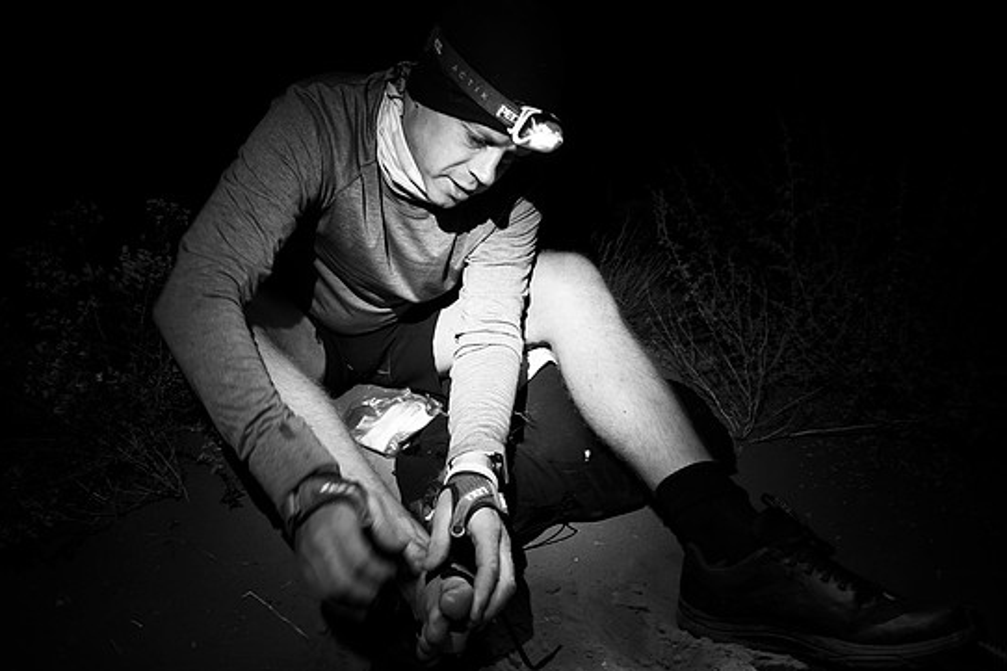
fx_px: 699
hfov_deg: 70.5
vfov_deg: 51.2
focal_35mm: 25
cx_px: 383
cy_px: 323
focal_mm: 19
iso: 1250
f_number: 4
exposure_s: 1/80
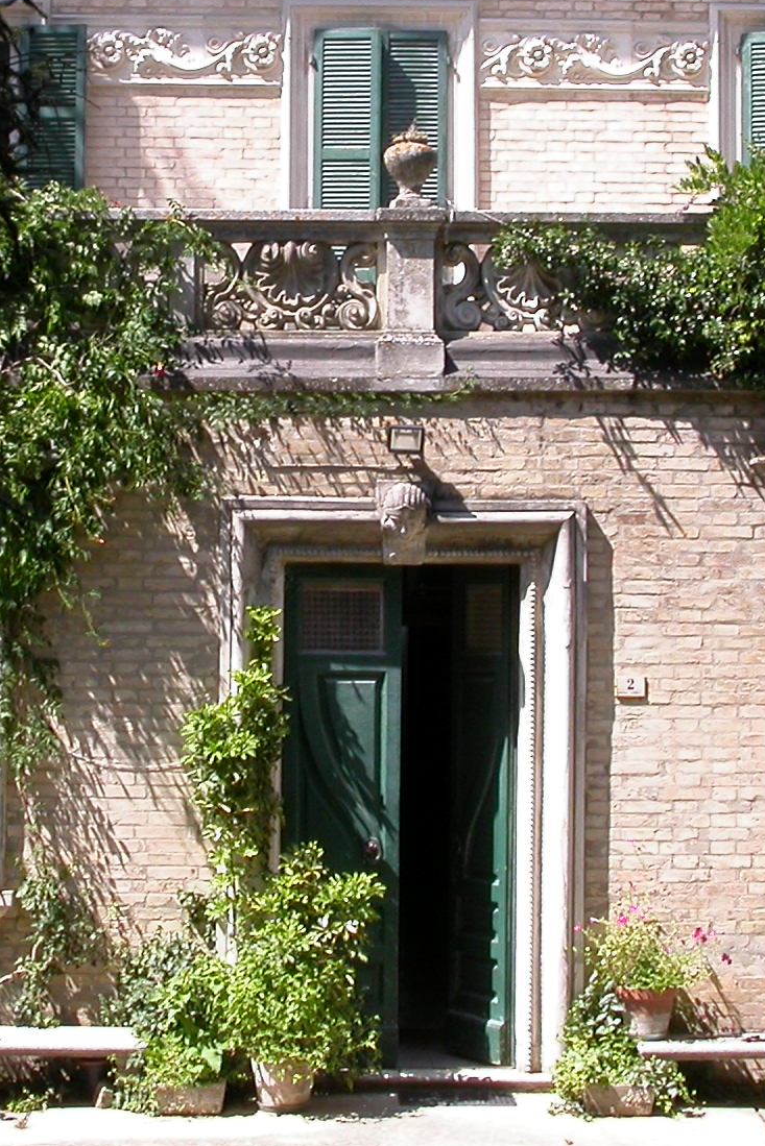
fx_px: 2740
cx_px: 233
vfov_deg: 23.5
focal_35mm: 86
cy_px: 322
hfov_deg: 15.8
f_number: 6
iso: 100
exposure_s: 1/179
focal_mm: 8.4
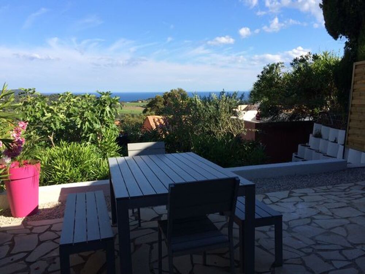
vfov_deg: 46.8
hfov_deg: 60.0
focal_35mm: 30
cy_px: 137
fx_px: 316
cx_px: 182
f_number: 2.2
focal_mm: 4.12
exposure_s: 1/1368
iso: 40
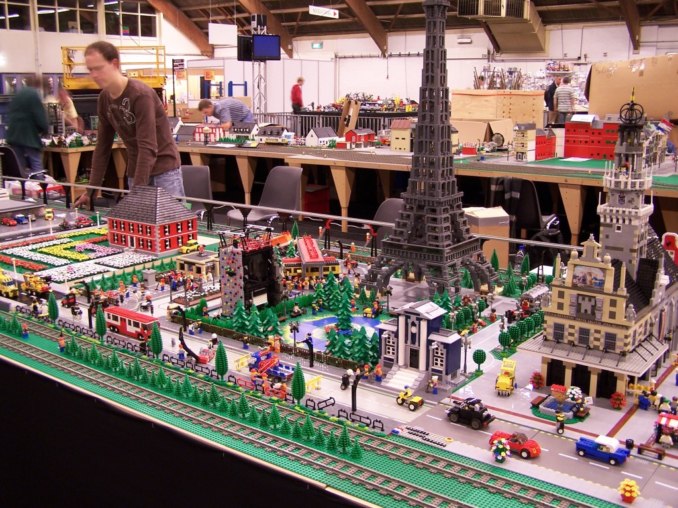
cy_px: 254
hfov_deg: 49.0
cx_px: 339
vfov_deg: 37.7
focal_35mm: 38
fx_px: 744
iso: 80
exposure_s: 1/2
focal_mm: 6.3
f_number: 2.8
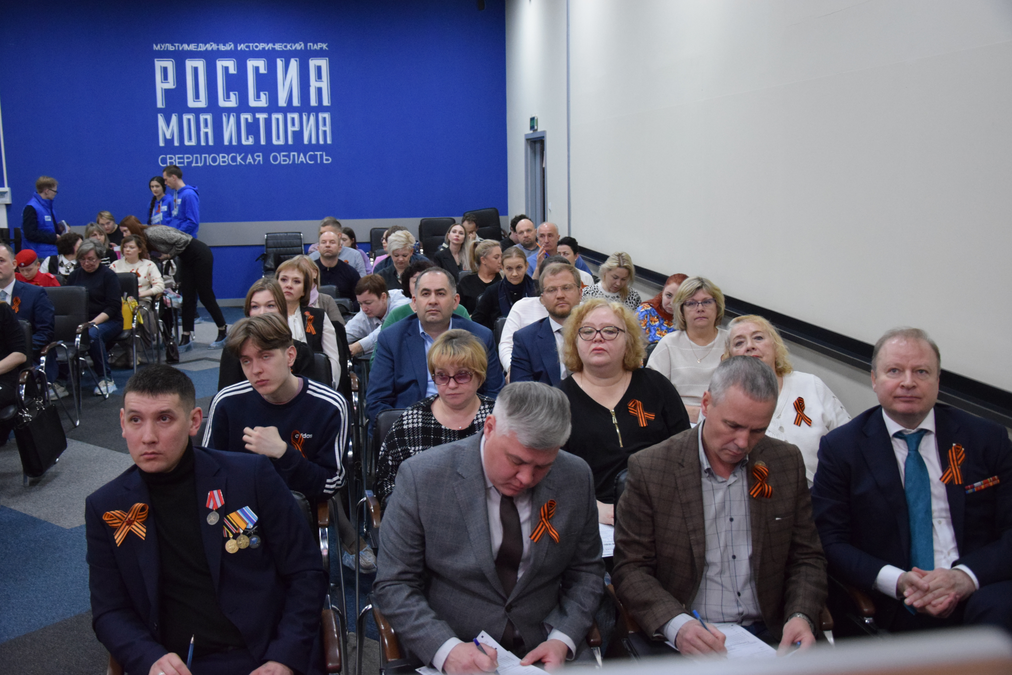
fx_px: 1054
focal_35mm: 38
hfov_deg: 51.3
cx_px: 506
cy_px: 338
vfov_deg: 35.5
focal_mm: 25
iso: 3200
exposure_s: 1/160
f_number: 4
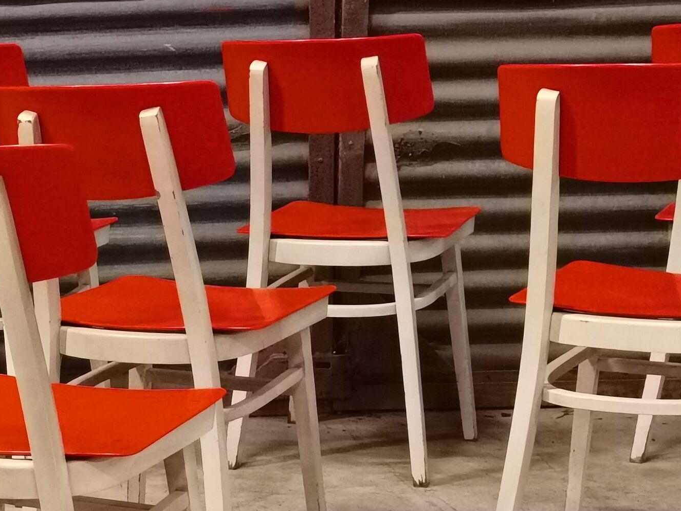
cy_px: 439
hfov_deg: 18.5
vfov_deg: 14.4
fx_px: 2007
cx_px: -70
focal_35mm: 102
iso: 640
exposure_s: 1/33.3
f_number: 1.9
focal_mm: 6.71
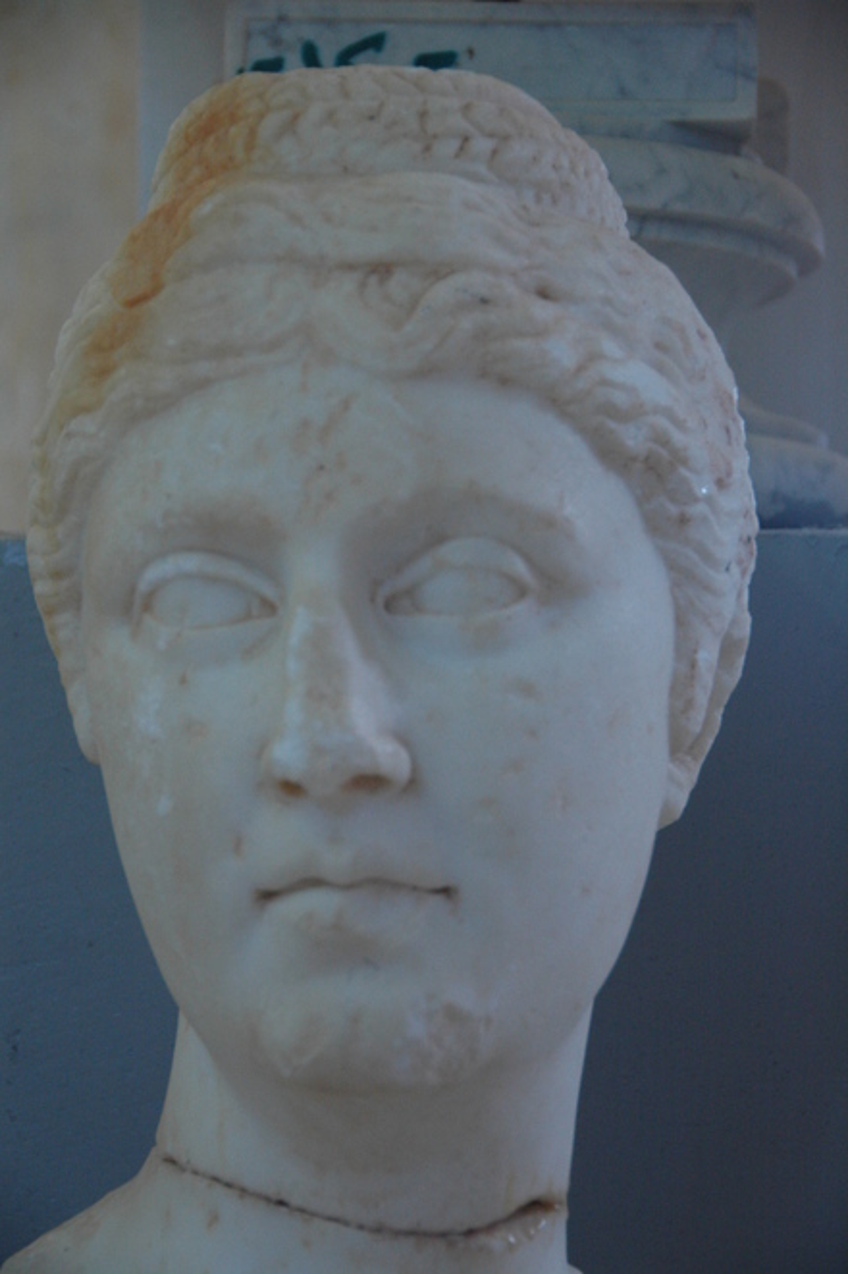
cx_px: 424
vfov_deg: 17.1
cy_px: 637
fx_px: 4244
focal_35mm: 120
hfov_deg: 11.4
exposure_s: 1/25
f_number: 5.3
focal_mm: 80
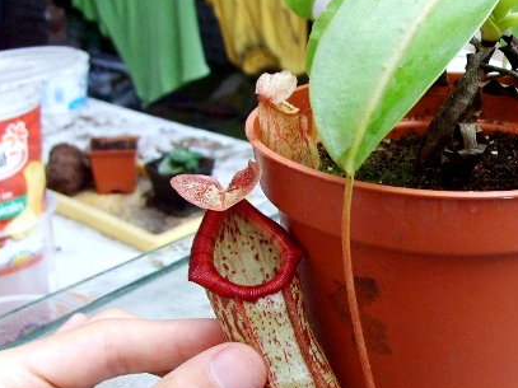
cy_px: 240
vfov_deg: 26.5
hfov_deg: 34.3
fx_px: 823
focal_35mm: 55
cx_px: 382
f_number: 2.8
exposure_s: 1/30
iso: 140
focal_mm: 5.8
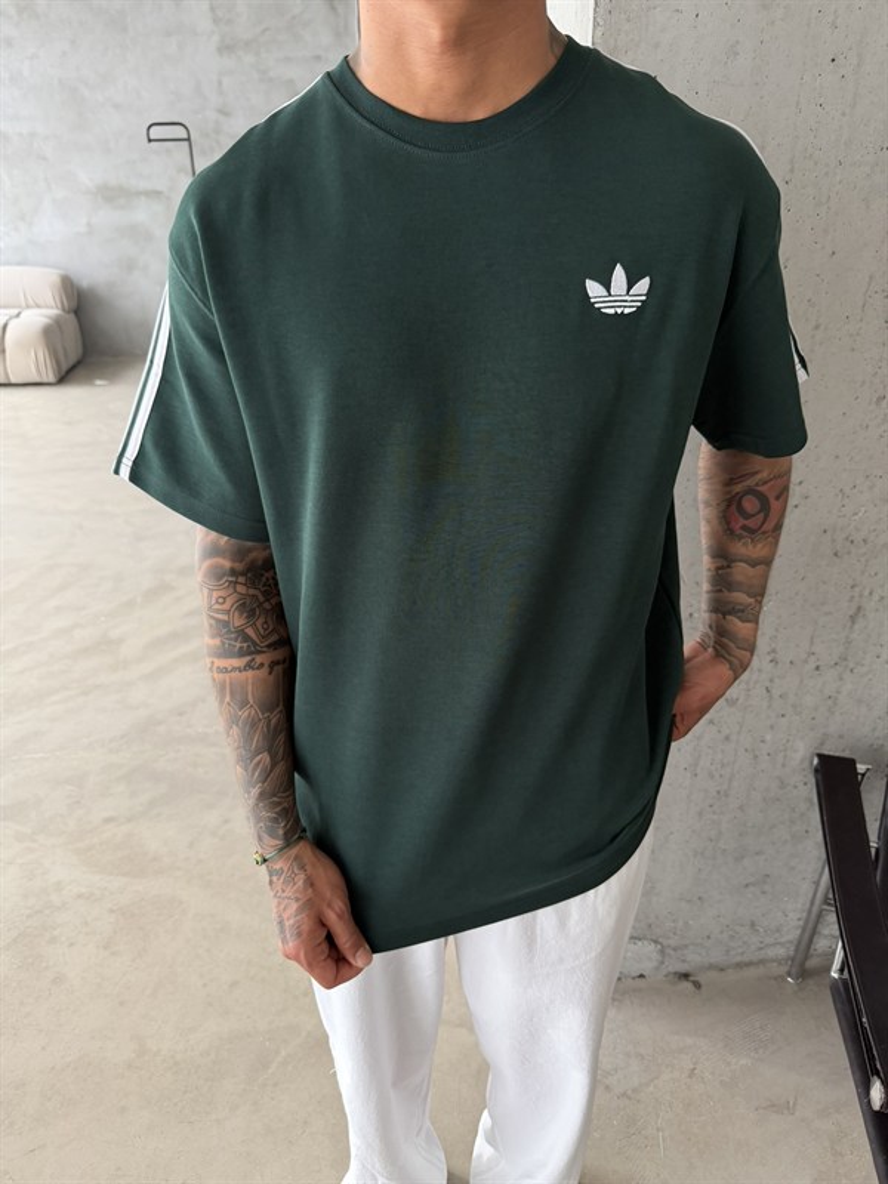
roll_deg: +0.4
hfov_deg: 56.8
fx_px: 821
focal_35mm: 24
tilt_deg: -27.5
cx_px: 444
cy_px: 592
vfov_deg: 71.6
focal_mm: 6.76
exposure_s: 1/116
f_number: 1.78
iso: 200
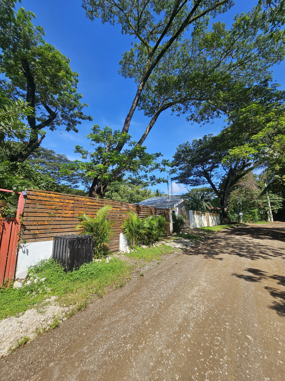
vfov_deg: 106.2
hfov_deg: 89.9
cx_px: 142
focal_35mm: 13
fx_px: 143
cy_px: 190
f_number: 2.2
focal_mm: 2.2
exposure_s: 1/1789
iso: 50
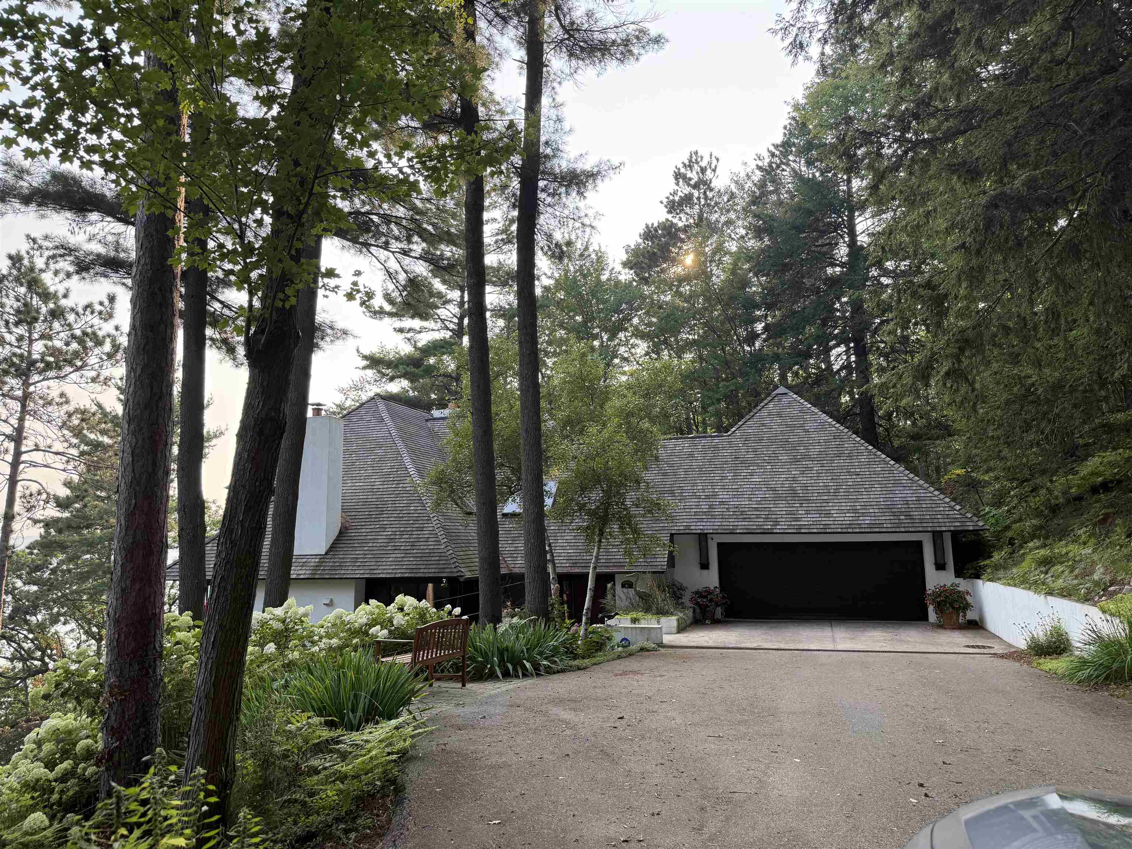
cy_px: 424
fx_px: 785
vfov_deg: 56.8
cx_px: 566
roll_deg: +0.2
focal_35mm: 24
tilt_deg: +8.3
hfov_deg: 71.6
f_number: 1.78
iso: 100
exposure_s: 1/677
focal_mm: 6.76
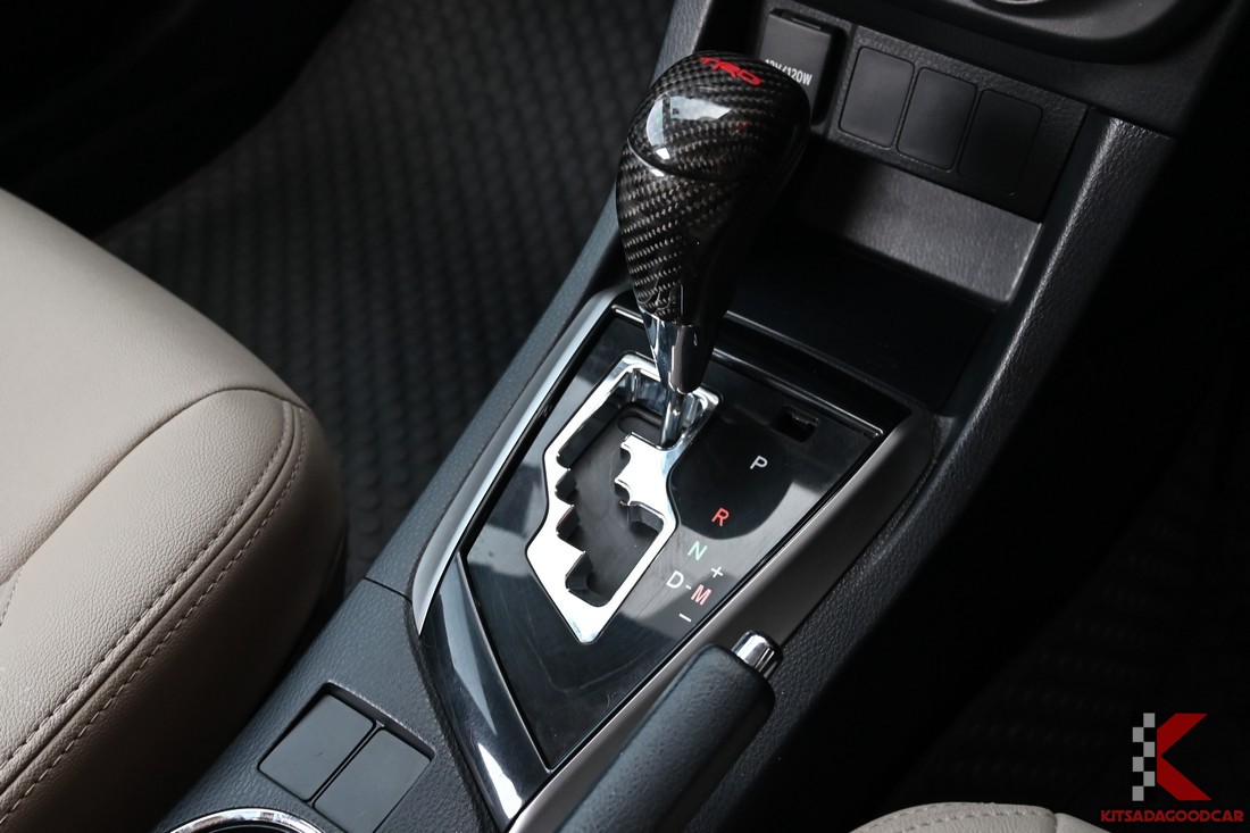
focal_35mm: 36
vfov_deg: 36.9
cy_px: 416
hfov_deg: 53.1
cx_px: 625
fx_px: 1250
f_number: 5.6
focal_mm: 24
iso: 800
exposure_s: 1/60
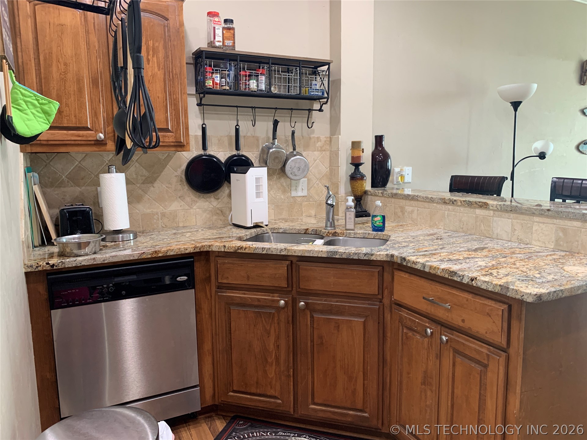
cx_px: 294
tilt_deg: -7.6
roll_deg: -0.3
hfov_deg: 67.3
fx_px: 441
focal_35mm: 26
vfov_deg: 53.1
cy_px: 220
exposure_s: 1/60
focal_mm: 4.25
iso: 125
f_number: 1.8
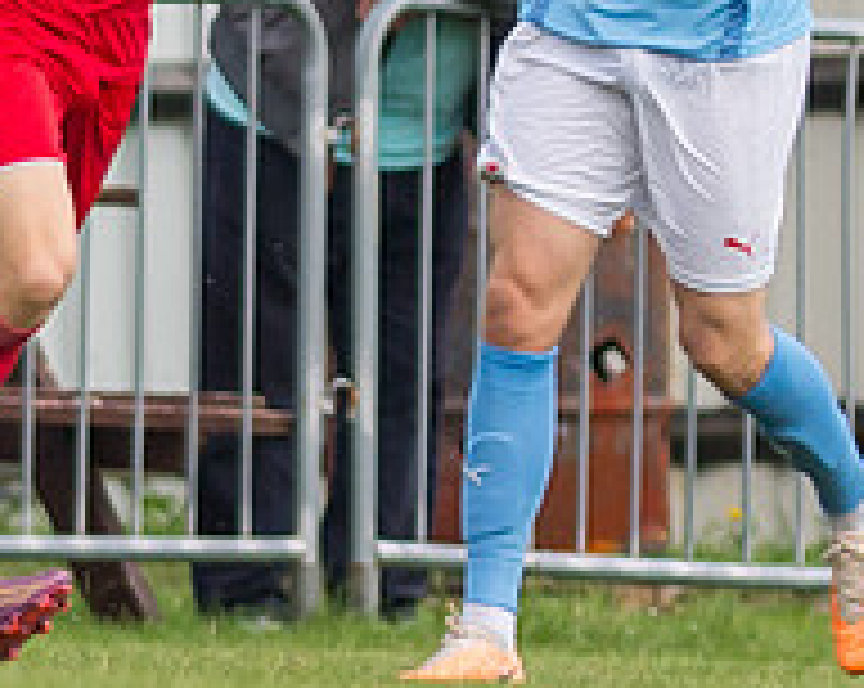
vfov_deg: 0.6
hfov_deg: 0.8
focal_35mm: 2554
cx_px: -290
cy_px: 134
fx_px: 65209
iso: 100
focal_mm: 300
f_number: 2.8
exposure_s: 1/2500
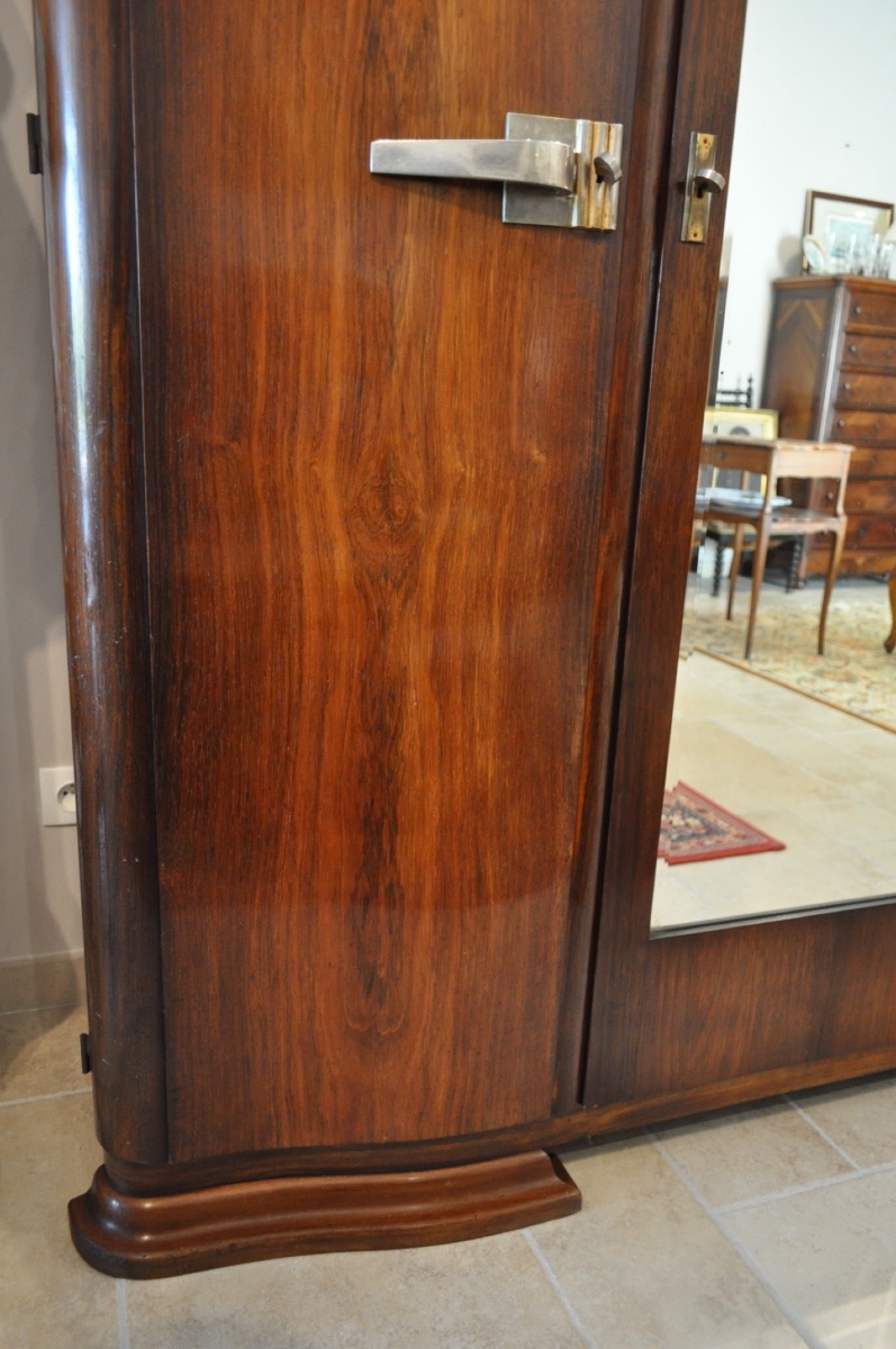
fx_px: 1011
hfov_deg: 47.8
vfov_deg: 67.4
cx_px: 448
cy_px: 674
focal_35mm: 27
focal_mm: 18
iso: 1600
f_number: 3.5
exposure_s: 1/30
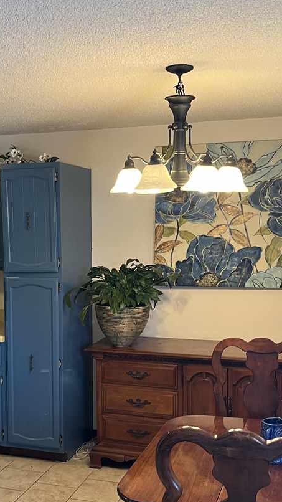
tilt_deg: -4.0
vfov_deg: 45.4
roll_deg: -0.1
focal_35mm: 45
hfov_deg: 26.4
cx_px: 103
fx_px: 599
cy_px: 287
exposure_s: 1/60
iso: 125
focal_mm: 5.1
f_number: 1.6
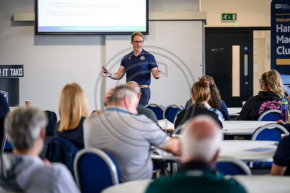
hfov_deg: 17.8
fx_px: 927
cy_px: 96
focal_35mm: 115
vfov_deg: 11.9
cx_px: 145
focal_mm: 115
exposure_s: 1/500
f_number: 2.8
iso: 2500
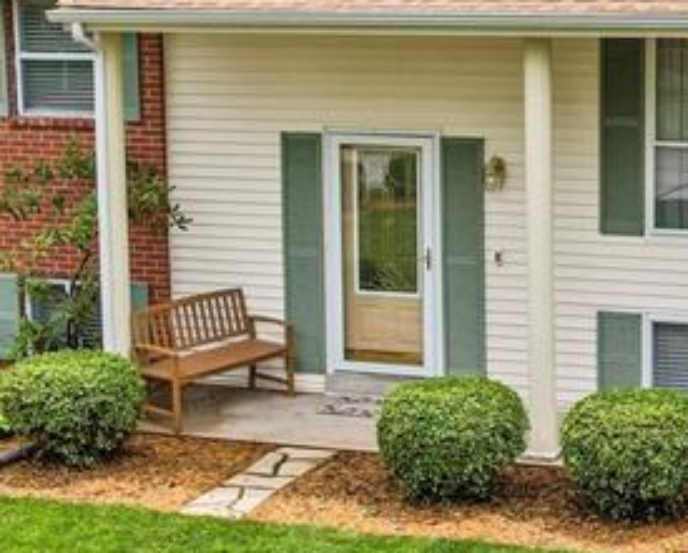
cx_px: 638
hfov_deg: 23.9
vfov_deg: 19.9
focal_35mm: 77
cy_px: 183
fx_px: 1570
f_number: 2.8
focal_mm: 8.4
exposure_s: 1/2000
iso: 110
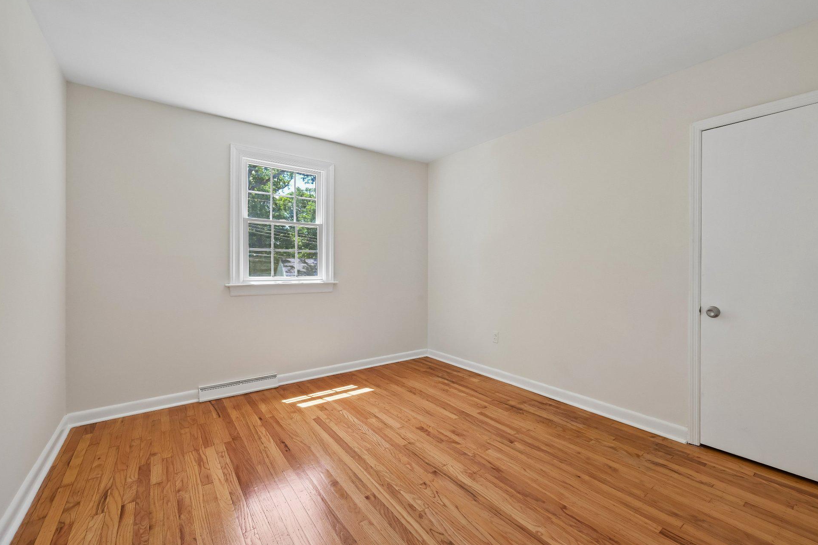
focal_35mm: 15
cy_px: 273
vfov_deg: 77.3
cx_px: 436
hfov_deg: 100.2
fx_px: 341
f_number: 11
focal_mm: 14
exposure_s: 1/13
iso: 400
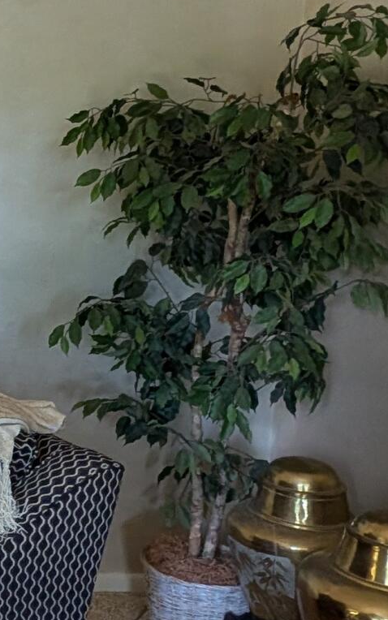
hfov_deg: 20.6
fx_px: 845
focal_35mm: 50
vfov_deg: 40.2
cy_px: 267
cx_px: -247
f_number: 1.7
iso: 237
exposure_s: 1/60
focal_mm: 2.02
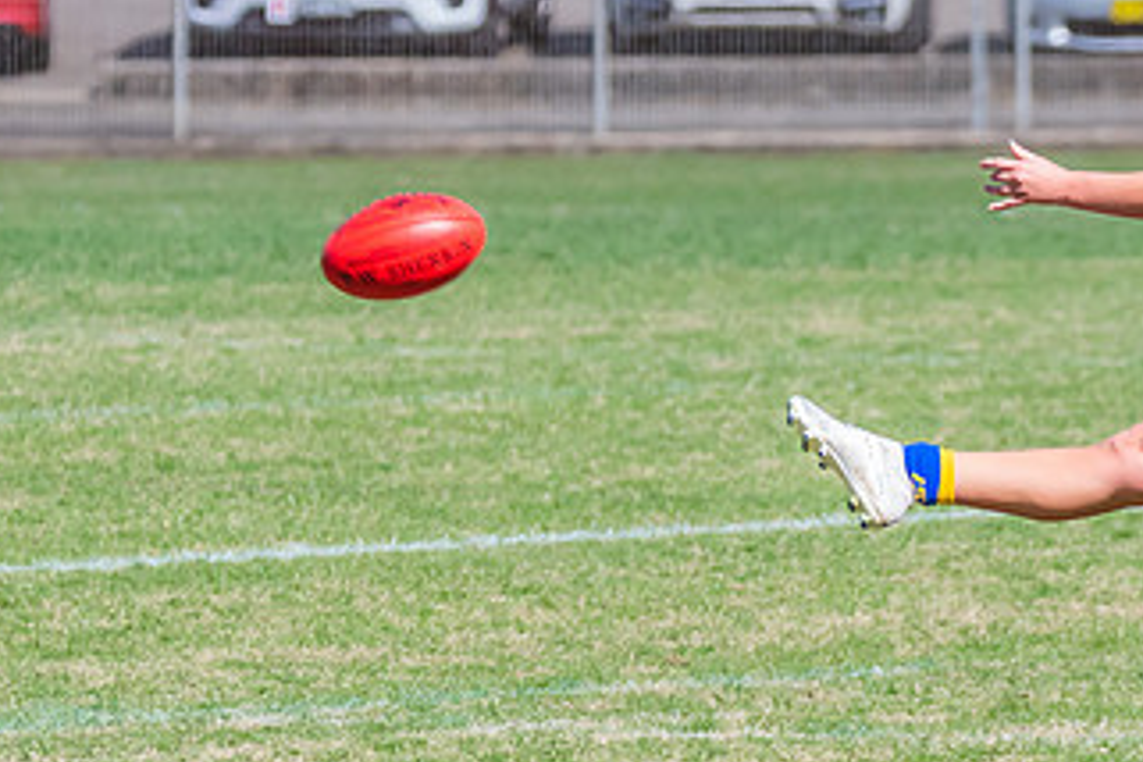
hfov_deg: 2.5
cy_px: 544
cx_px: 1362
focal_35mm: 821
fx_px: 26065
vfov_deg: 1.7
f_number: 9
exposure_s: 1/1600
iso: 800
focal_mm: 260
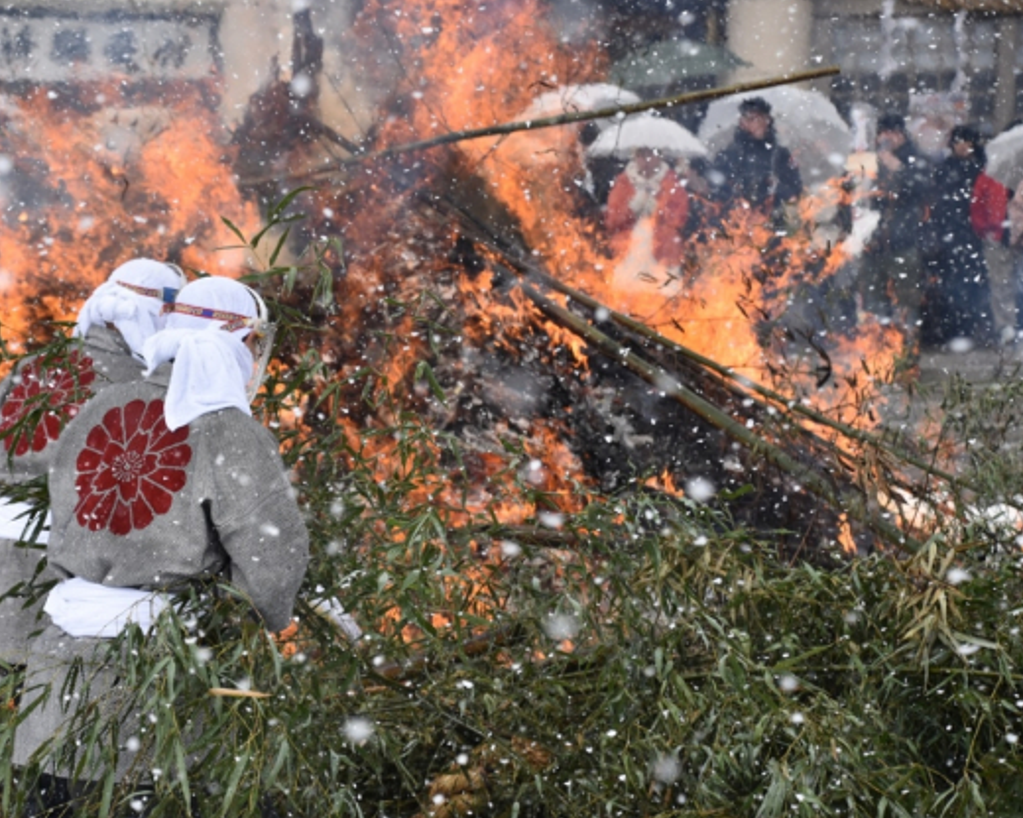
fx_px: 4106
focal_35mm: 136
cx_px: 376
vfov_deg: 11.4
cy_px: 424
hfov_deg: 14.2
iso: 400
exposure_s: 1/1250
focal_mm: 75
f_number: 5.3
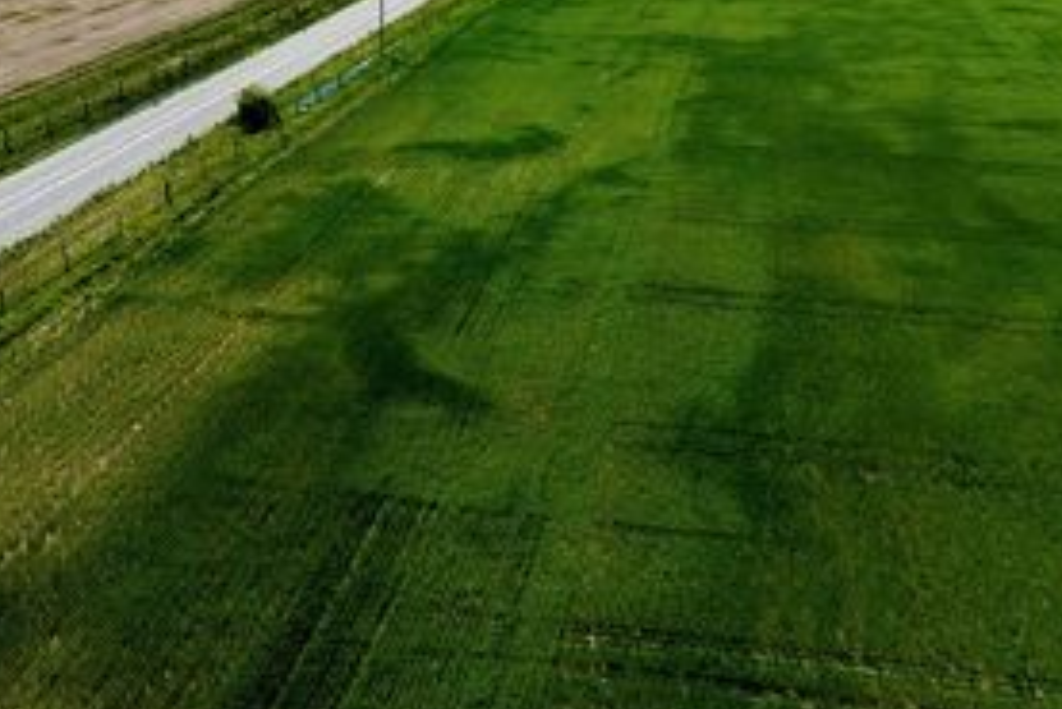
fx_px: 1328
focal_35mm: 45
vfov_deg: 28.8
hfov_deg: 43.5
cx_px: 468
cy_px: 79
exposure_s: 1/8000
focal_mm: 8.67
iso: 290
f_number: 1.8
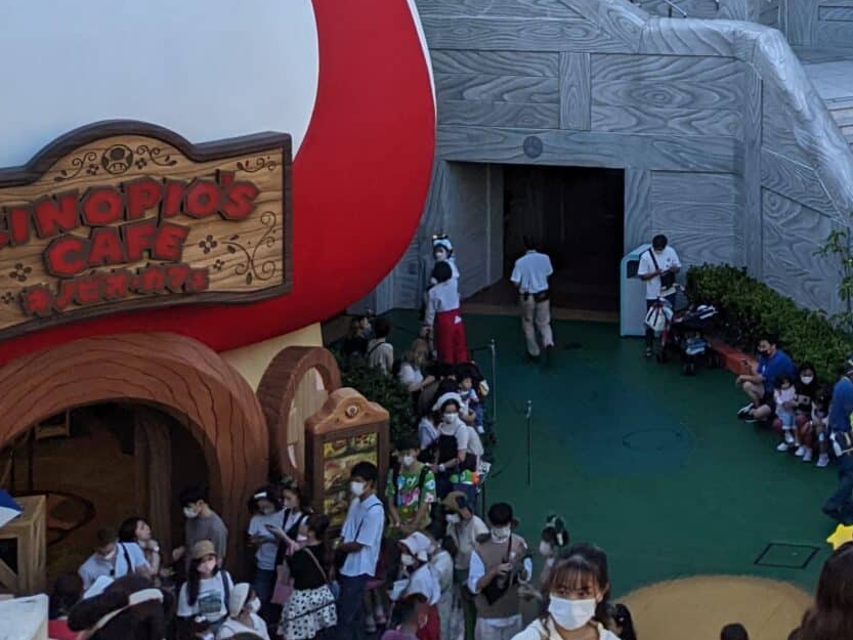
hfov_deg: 21.5
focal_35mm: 83
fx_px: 2046
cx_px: 1073
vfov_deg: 16.2
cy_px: -330
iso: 50
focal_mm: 4.38
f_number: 1.73
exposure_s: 1/1799
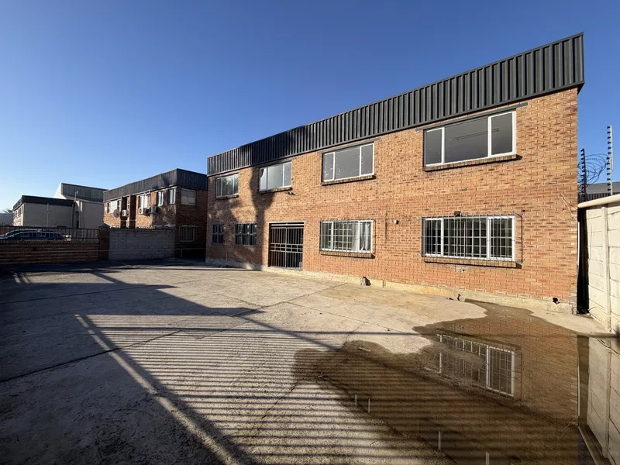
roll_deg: -1.2
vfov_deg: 85.7
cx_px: 310
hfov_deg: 102.1
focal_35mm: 14
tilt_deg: +1.3
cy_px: 232
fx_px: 251
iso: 25
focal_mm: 2.22
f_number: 2.2
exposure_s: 1/770
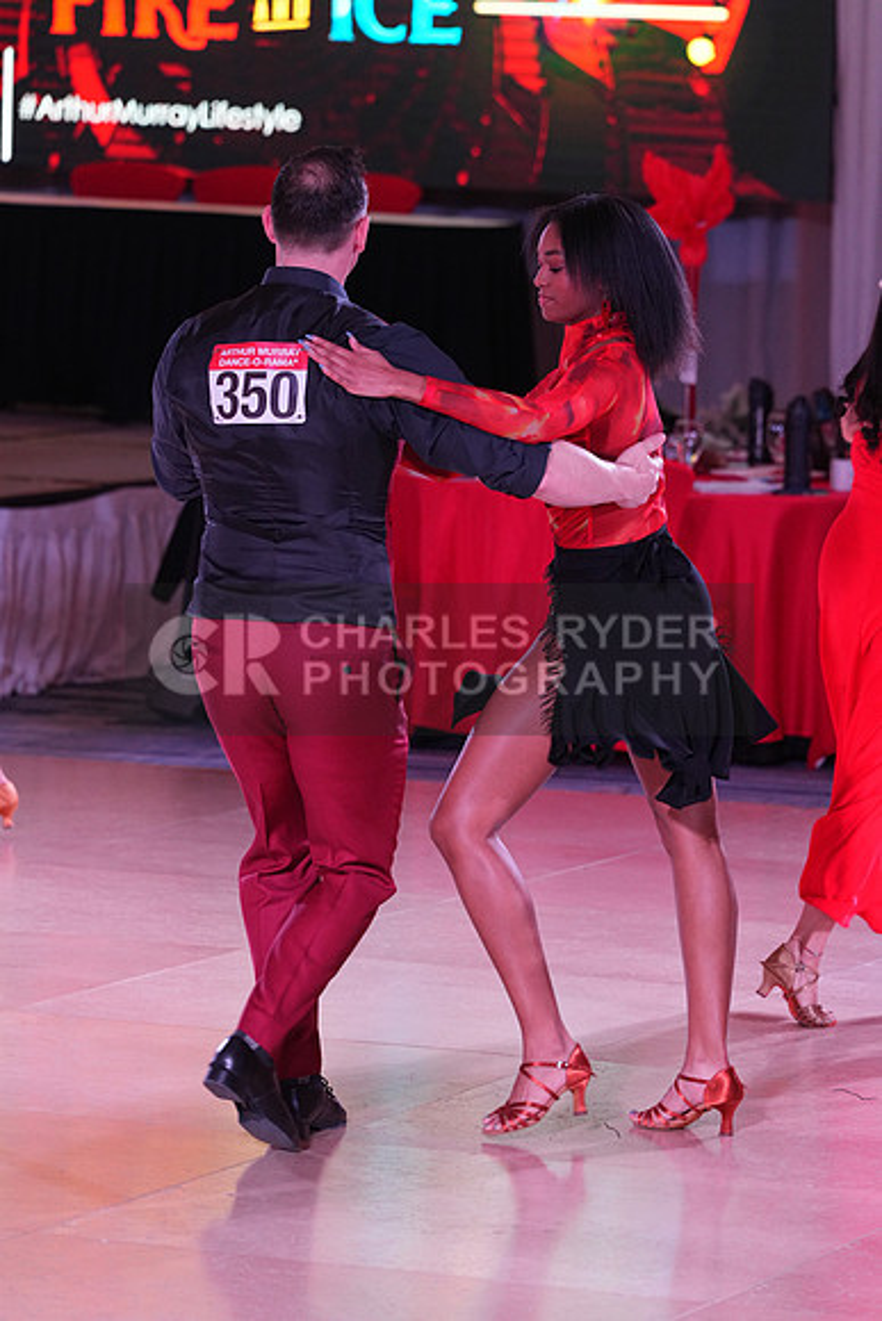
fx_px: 7345
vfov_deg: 10.3
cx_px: 441
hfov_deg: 6.9
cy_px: 660
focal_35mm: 200
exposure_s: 1/250
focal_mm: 200
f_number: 5
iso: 2000
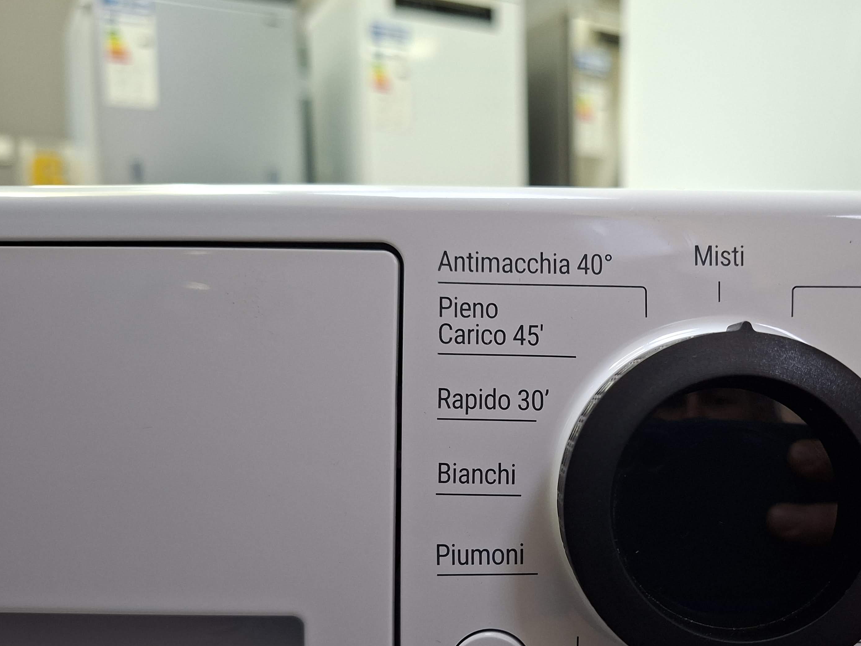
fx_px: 821
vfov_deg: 42.4
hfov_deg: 53.7
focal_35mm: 33
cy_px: 427
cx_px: 608
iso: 160
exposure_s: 1/50
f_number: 1.8
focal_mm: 5.54
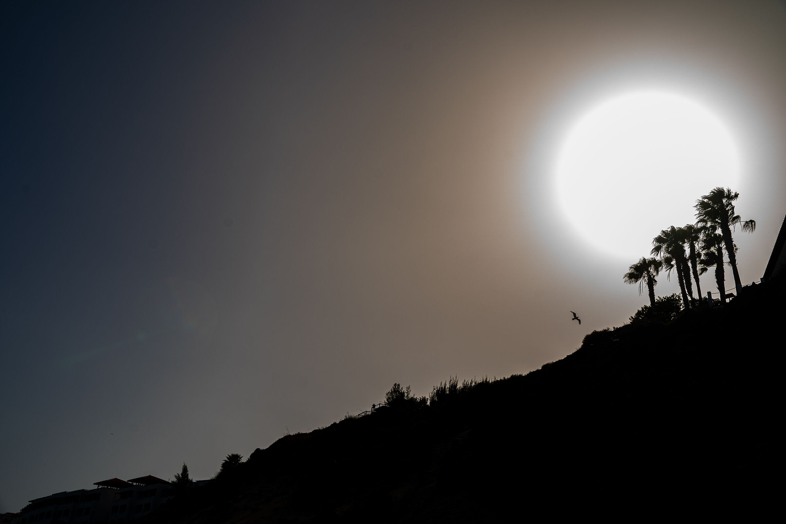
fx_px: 764
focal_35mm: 35
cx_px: 393
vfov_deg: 37.9
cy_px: 262
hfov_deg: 54.4
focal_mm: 35
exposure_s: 1/500
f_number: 8
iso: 50
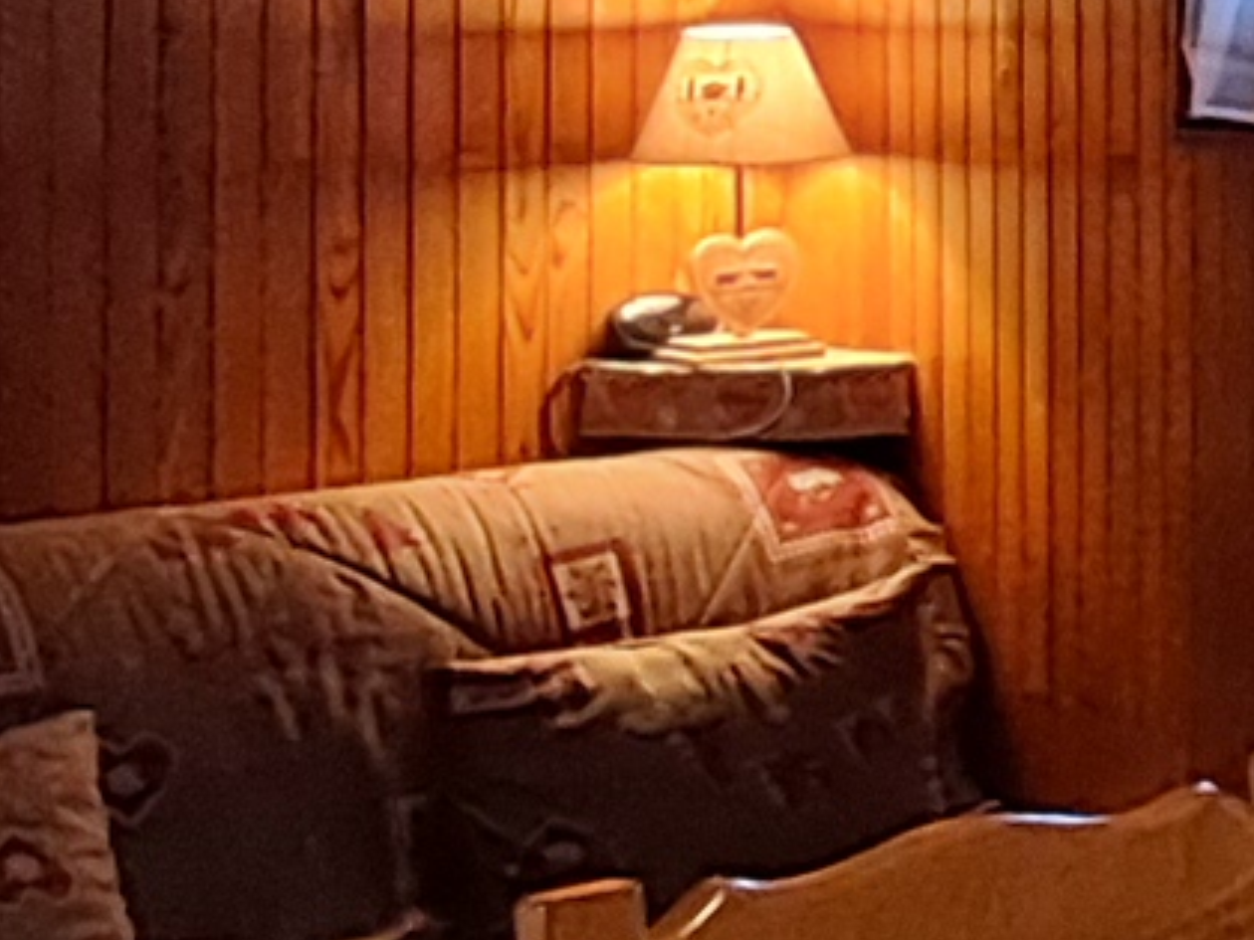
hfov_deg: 15.2
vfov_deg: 14.5
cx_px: 2601
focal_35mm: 101
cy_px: 107
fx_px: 3659
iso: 200
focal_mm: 1.42
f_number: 2.2
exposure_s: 1/50
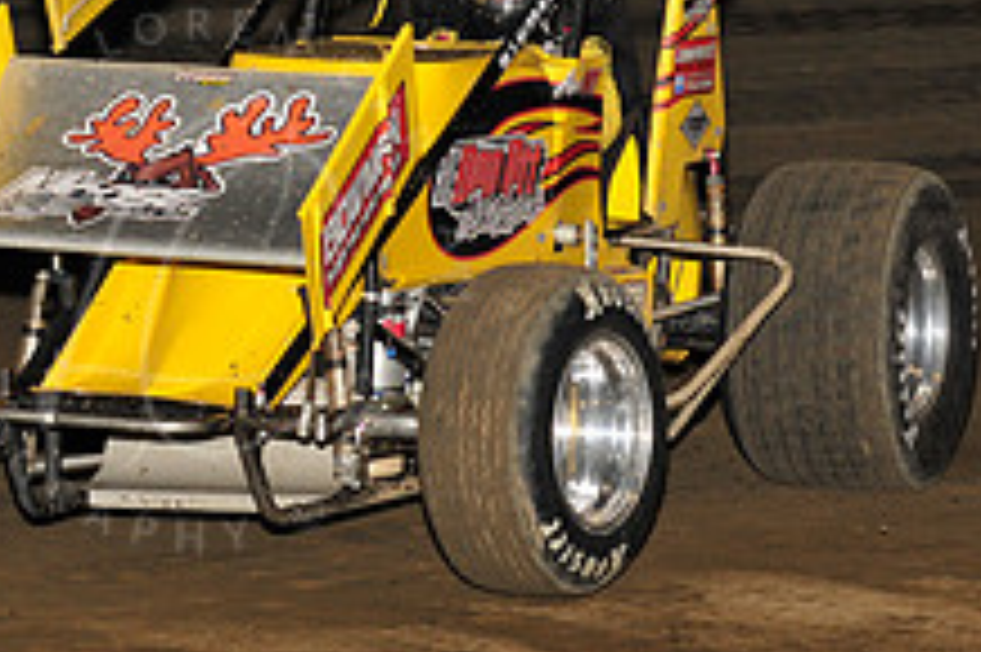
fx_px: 7624
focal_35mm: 280
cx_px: 198
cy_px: -135
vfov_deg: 4.9
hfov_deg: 7.4
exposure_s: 1/320
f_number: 6.3
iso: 800
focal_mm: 105
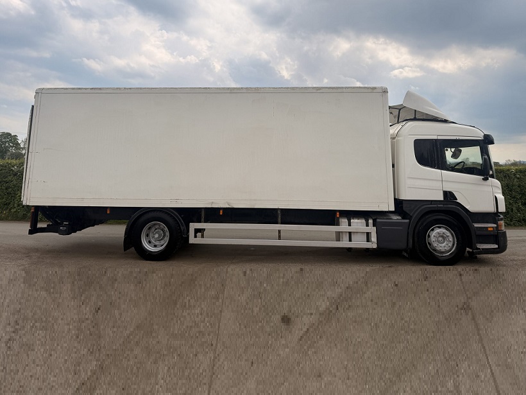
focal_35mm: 24
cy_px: 198
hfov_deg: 71.6
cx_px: 263
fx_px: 365
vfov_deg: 56.8
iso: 125
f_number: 1.78
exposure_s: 1/4975
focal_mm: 6.76
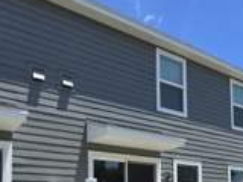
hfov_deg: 46.8
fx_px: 274
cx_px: 169
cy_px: 183
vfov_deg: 33.6
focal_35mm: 39
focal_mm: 2.2
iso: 50
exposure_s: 1/2572
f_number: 2.2
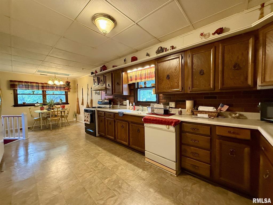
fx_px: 110
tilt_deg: -1.3
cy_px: 102
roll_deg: +1.2
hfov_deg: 102.1
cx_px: 136
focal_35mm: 14
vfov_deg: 85.7
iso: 500
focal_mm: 2.22
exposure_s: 1/60
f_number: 2.2
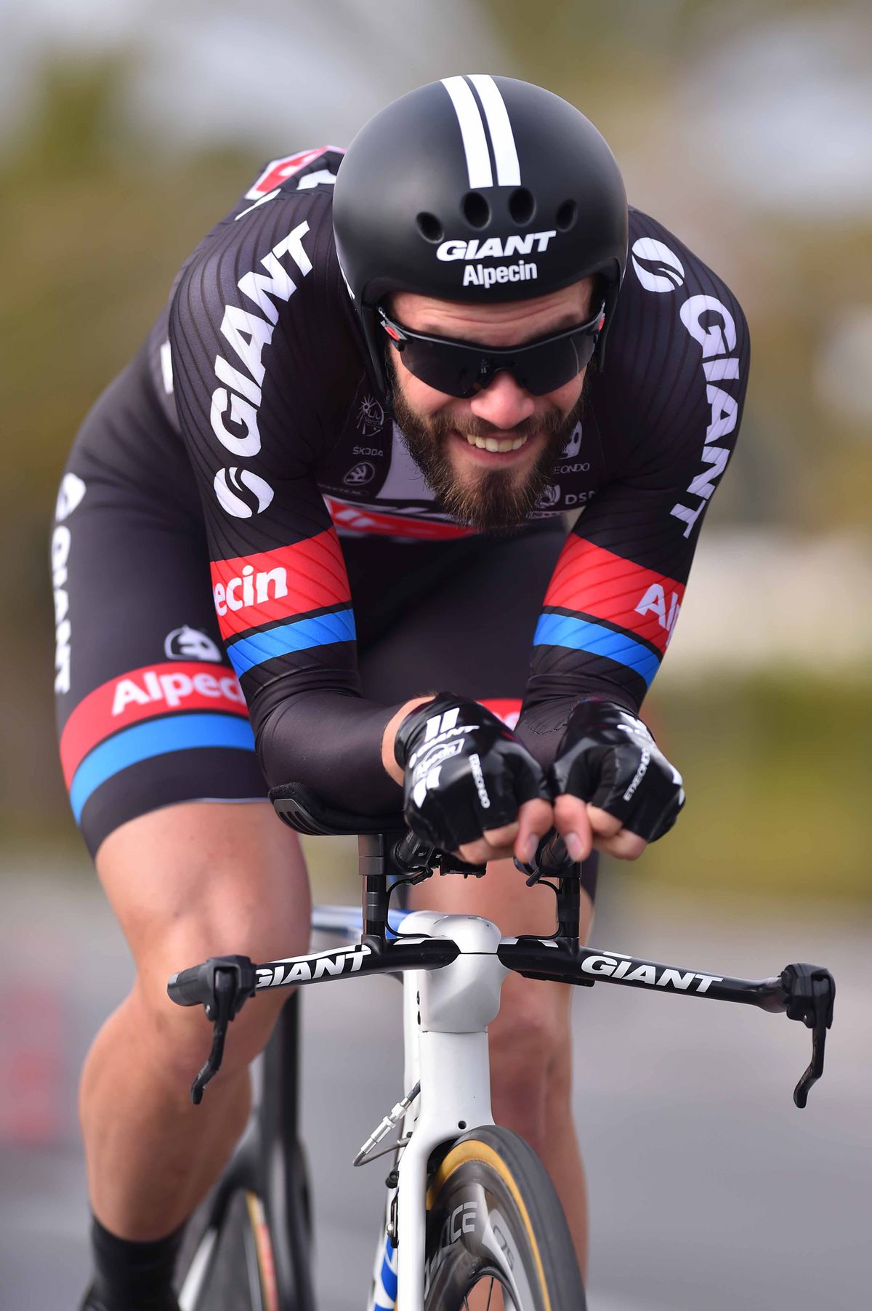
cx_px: 436
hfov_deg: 4.6
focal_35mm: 300
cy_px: 656
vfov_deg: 6.9
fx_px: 10912
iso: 400
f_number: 4
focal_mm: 300
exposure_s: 1/2500
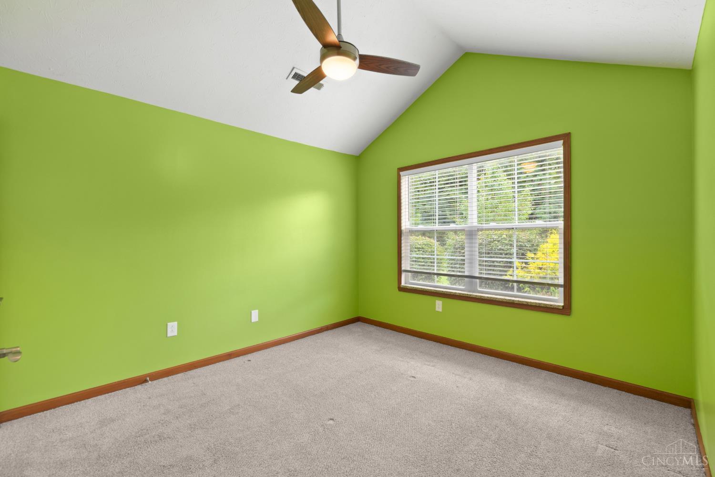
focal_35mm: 15
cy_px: 238
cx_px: 358
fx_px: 298
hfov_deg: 100.4
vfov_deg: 77.3
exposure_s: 1/5
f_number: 6.3
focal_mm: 10
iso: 400
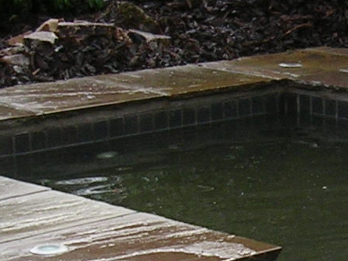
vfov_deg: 8.4
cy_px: 228
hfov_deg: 10.9
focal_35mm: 177
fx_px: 1779
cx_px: 463
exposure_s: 1/397
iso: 50
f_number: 2.8
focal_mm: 5.8
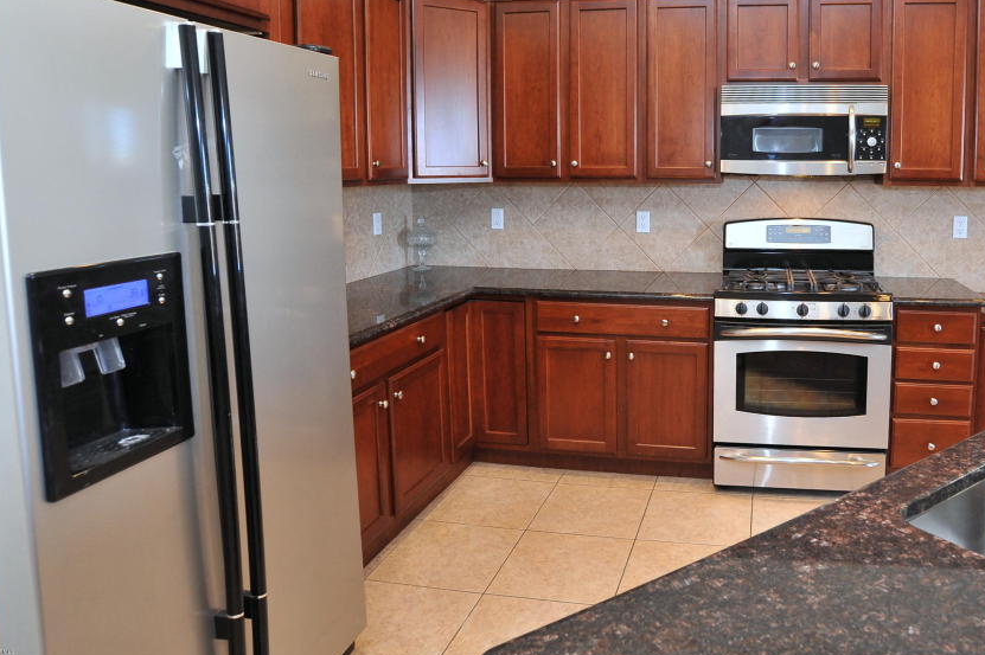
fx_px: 684
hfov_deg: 69.5
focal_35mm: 25
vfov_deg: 50.4
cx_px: 655
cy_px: 225
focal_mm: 18
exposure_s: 1/30
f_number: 6.3
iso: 1000
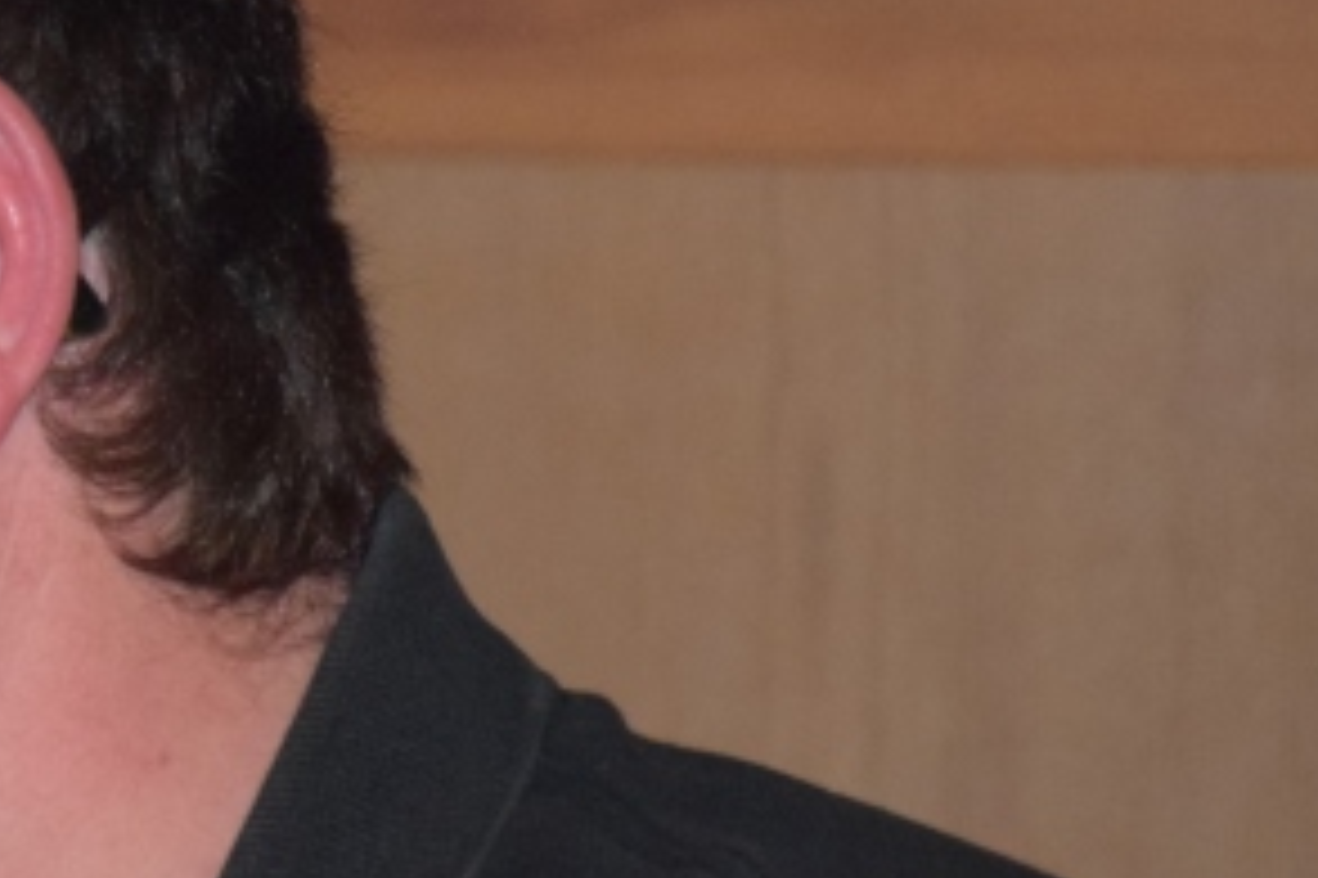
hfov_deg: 2.8
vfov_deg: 1.9
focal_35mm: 734
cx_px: -360
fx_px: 26856
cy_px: 254
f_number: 5.6
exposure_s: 1/60
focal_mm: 140
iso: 3200
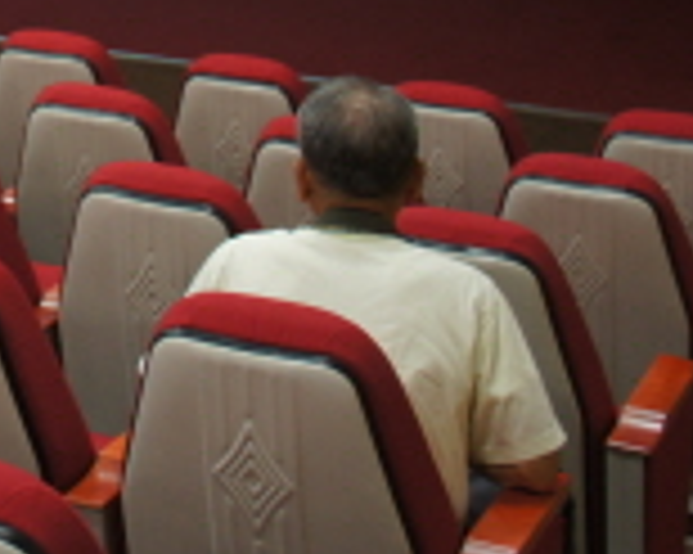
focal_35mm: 113
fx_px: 2316
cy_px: -315
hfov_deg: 15.1
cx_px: -495
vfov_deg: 12.8
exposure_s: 1/30
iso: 400
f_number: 4
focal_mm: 20
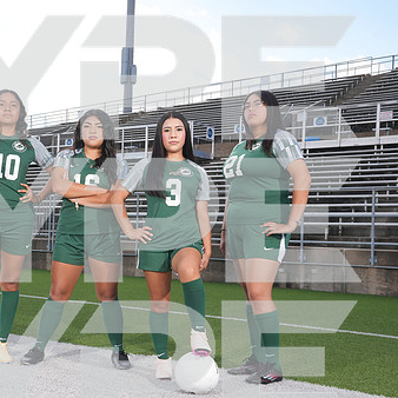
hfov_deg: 30.6
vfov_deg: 31.6
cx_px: 61
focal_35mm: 54
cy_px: 221
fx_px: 702
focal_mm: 37
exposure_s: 1/200
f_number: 9
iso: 200
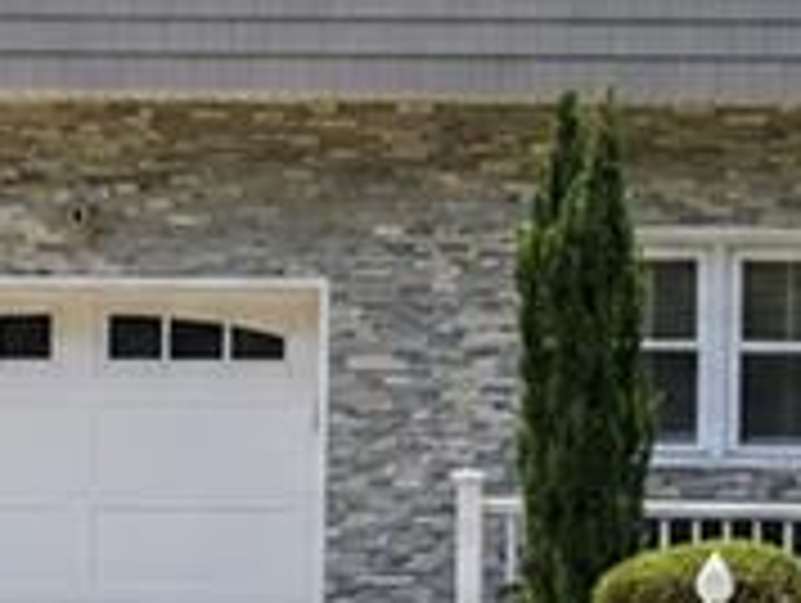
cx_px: 248
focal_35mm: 149
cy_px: 362
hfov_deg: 13.2
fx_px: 3452
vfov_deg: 10.0
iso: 640
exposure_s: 1/200
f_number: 10
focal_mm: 18
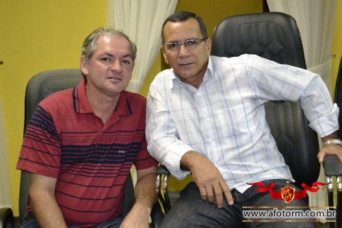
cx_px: 171
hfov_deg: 45.0
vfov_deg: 30.8
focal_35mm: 44
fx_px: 413
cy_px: 114
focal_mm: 29
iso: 2800
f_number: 4.5
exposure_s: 1/60
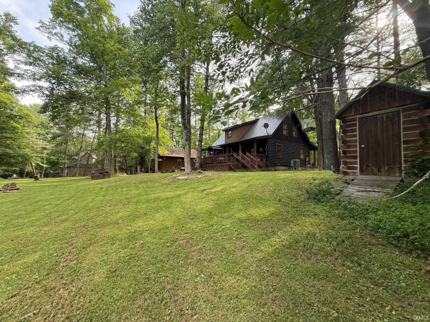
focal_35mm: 14
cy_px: 161
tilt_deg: +4.0
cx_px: 215
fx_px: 174
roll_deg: -0.2
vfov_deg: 85.7
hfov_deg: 102.1
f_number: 2.2
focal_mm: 2.22
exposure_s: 1/171
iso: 64
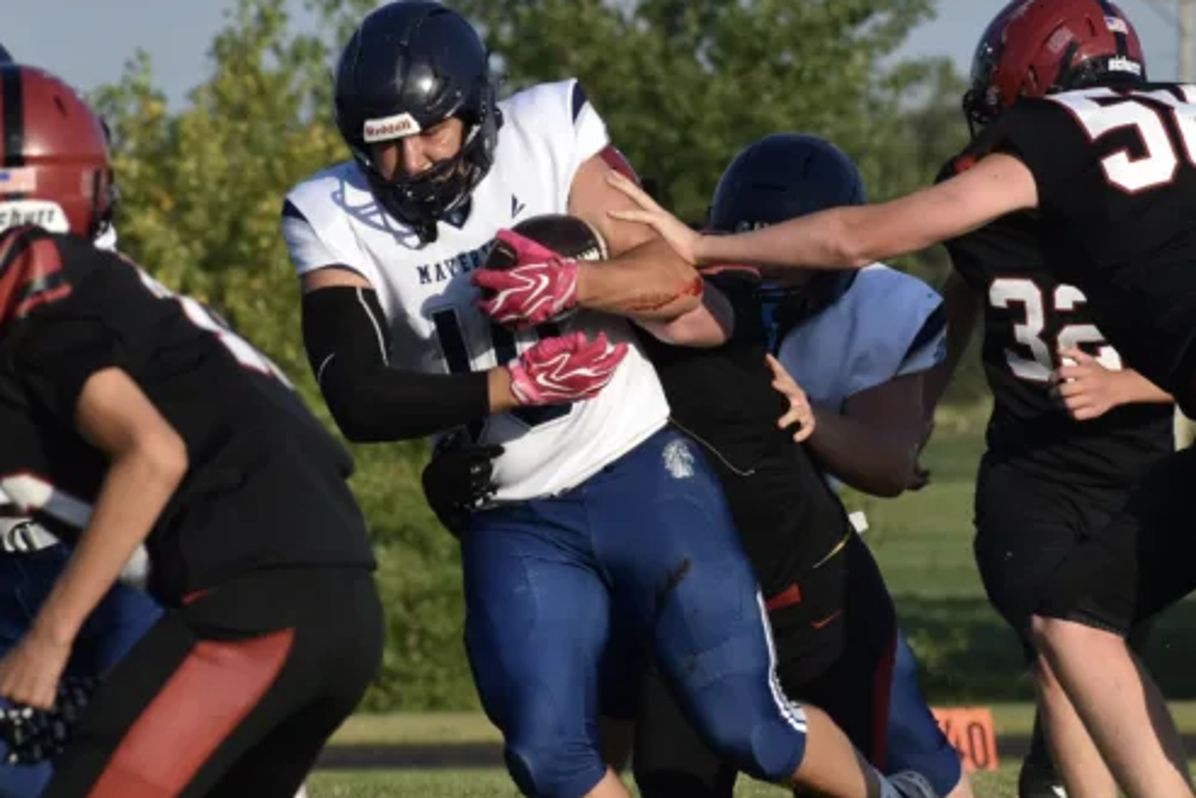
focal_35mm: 342
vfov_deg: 4.0
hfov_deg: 6.0
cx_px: 517
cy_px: 458
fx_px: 11365
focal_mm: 150
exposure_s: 1/1600
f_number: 7.1
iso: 400
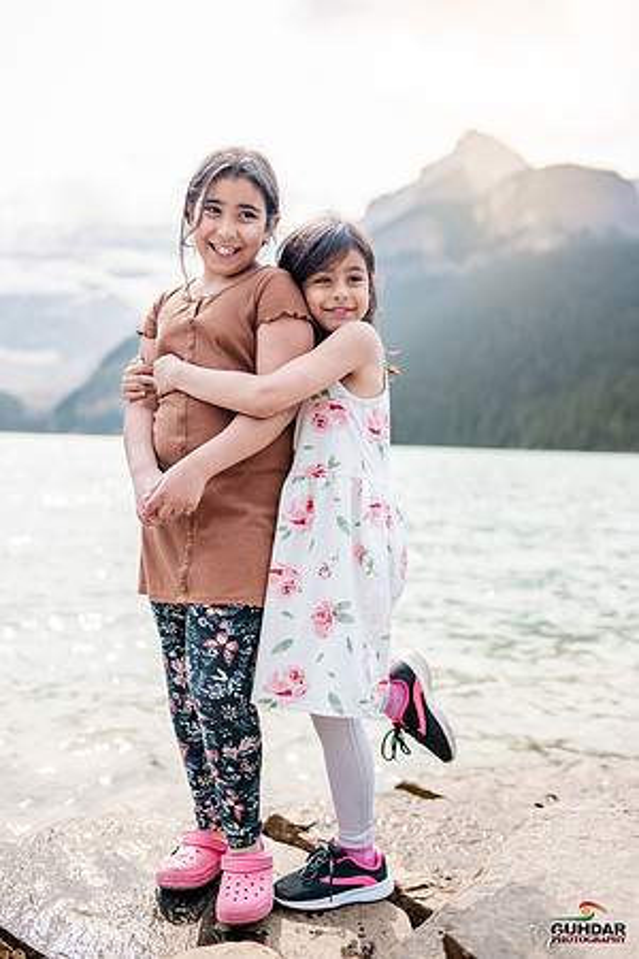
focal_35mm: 35
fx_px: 932
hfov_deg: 37.9
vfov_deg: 54.4
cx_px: 320
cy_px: 480
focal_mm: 35
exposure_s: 1/4000
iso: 200
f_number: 2
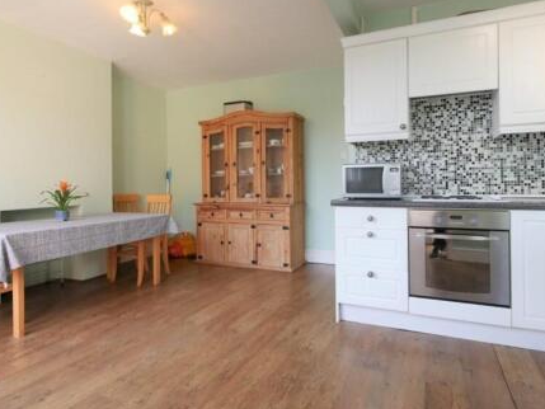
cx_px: 314
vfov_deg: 68.5
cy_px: 182
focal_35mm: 19
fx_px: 299
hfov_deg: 84.1
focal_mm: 7
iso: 400
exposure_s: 1/60
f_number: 4
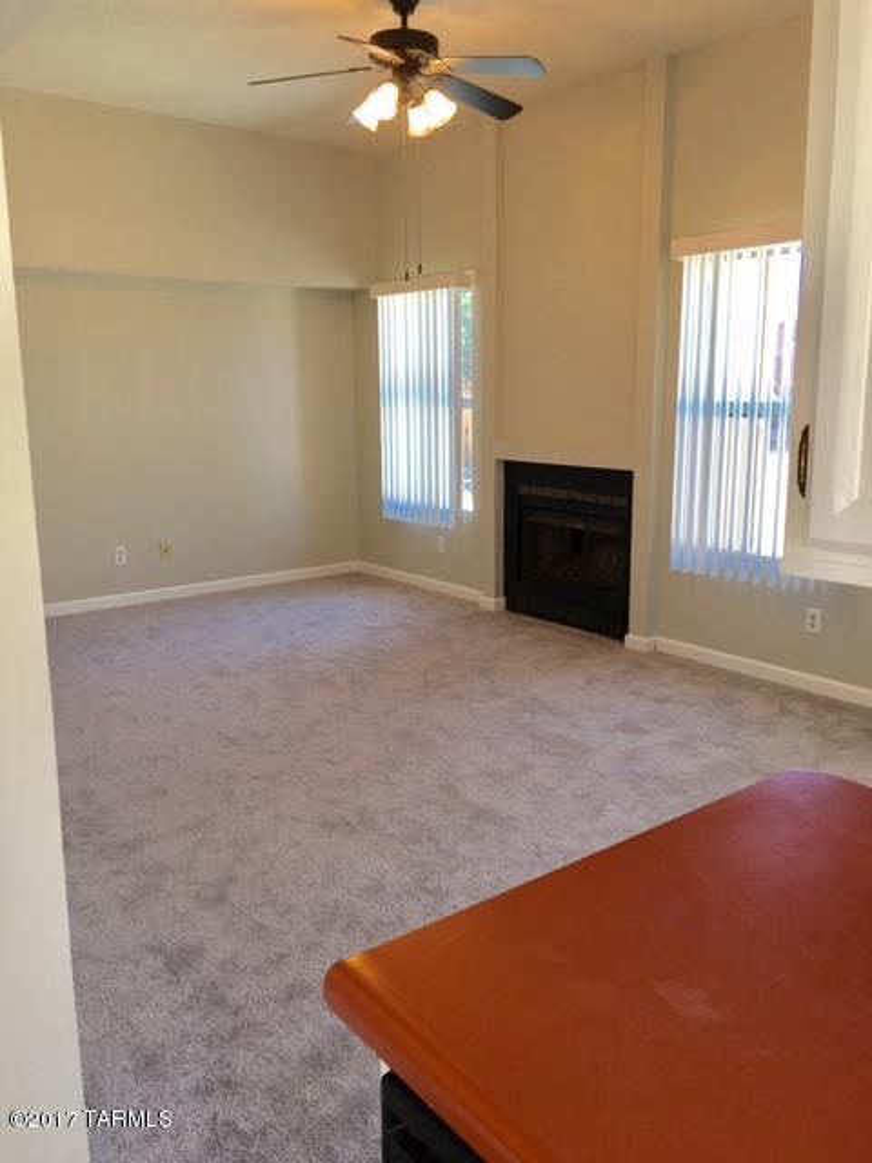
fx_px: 974
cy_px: 582
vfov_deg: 61.7
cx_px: 436
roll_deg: +0.3
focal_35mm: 29
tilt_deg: -10.8
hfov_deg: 48.2
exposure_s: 1/36
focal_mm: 4.15
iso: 25
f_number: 2.2
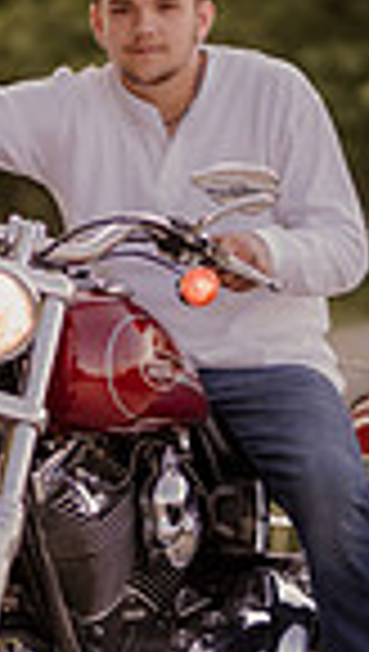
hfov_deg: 4.4
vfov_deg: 7.8
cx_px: 112
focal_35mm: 276
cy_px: 355
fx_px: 4781
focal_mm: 85
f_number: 1.4
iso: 100
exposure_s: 1/500
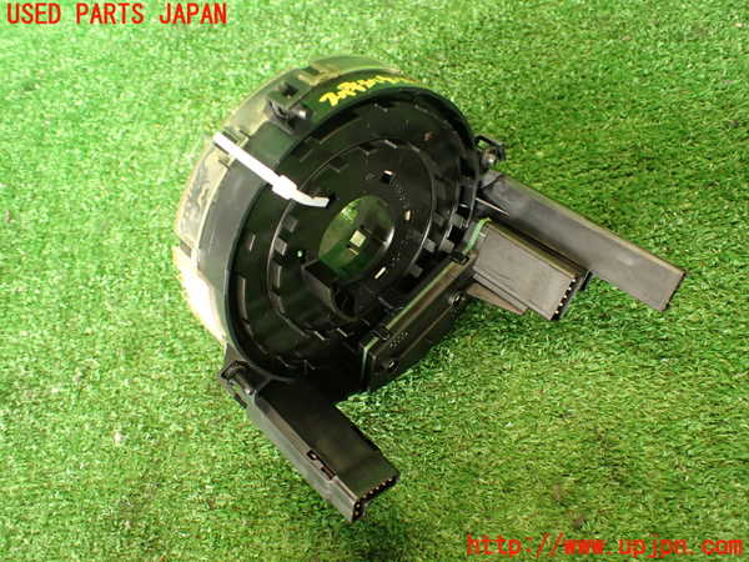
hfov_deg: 60.0
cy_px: 281
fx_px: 649
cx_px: 374
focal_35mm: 30
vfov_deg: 46.8
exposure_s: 1/30
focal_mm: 5.4
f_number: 2.3
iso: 320
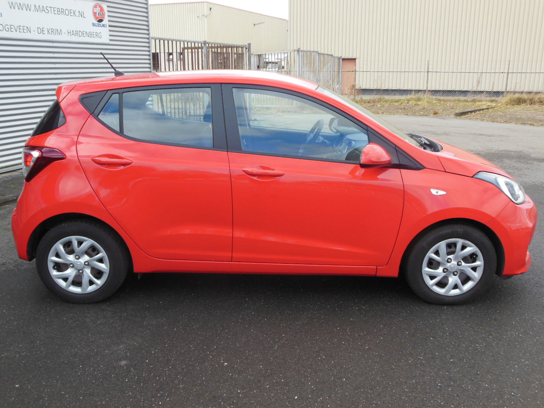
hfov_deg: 55.4
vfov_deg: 42.9
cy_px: 204
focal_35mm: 33
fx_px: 519
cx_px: 272
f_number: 3.5
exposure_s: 1/320
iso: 125
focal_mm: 6
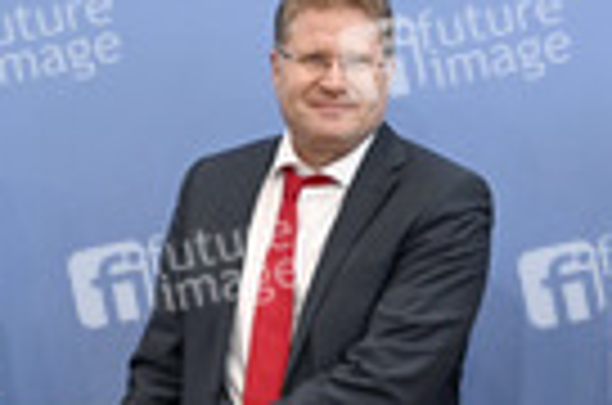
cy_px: 162
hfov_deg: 17.9
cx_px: 515
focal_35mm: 113
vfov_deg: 12.1
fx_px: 1917
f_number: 5.6
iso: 6400
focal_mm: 34
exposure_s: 1/640
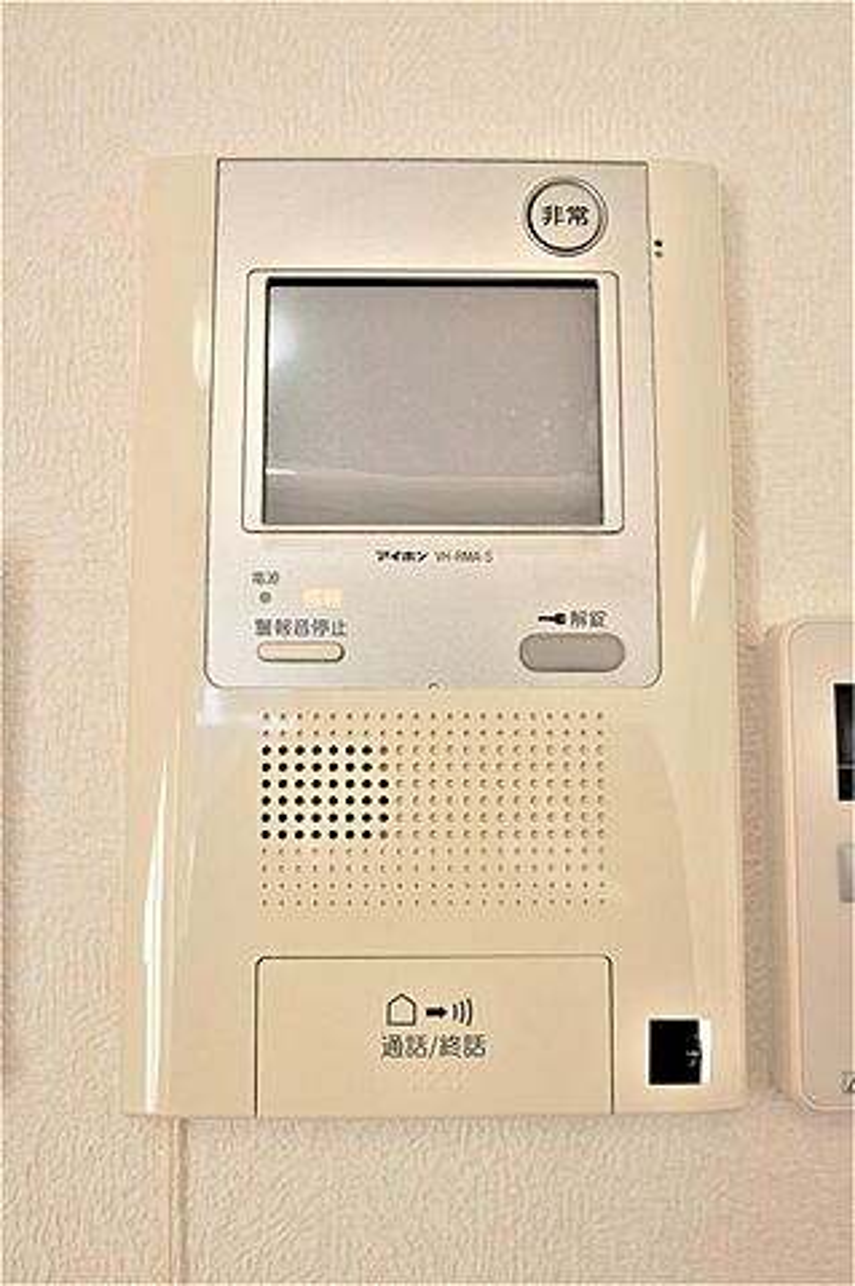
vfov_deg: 53.2
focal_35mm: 36
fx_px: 1285
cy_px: 643
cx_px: 428
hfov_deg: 36.8
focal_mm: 24
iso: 100
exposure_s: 1/50
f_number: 5.6
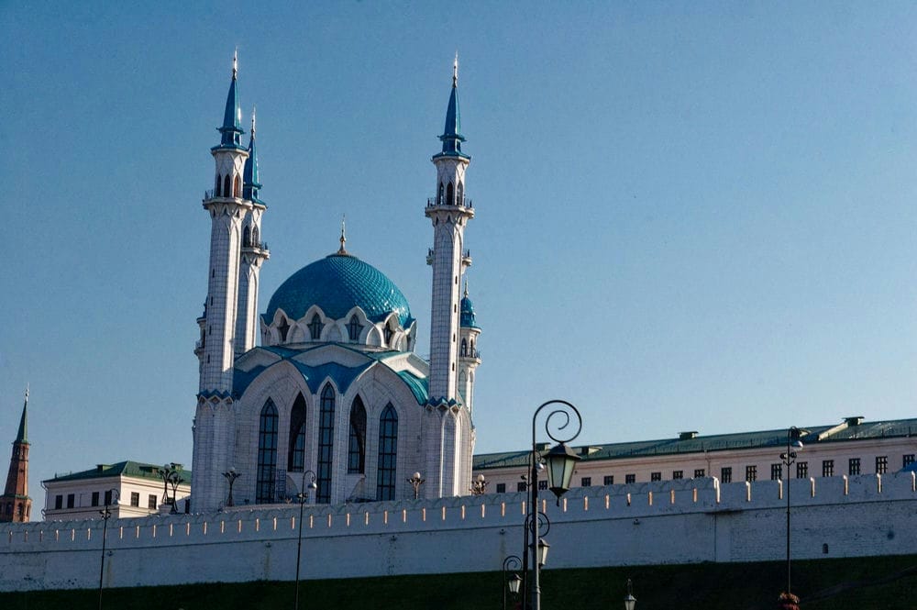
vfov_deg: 15.2
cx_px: 458
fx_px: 2291
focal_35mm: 90
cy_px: 305
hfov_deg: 22.6
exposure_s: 1/250
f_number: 13
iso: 800
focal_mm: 60
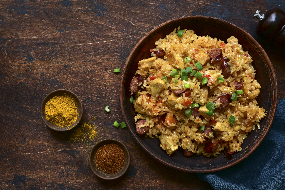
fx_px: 483
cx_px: 145
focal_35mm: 61
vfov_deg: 22.3
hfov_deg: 32.9
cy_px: 96
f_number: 13
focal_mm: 60
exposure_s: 1/2.5
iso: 400
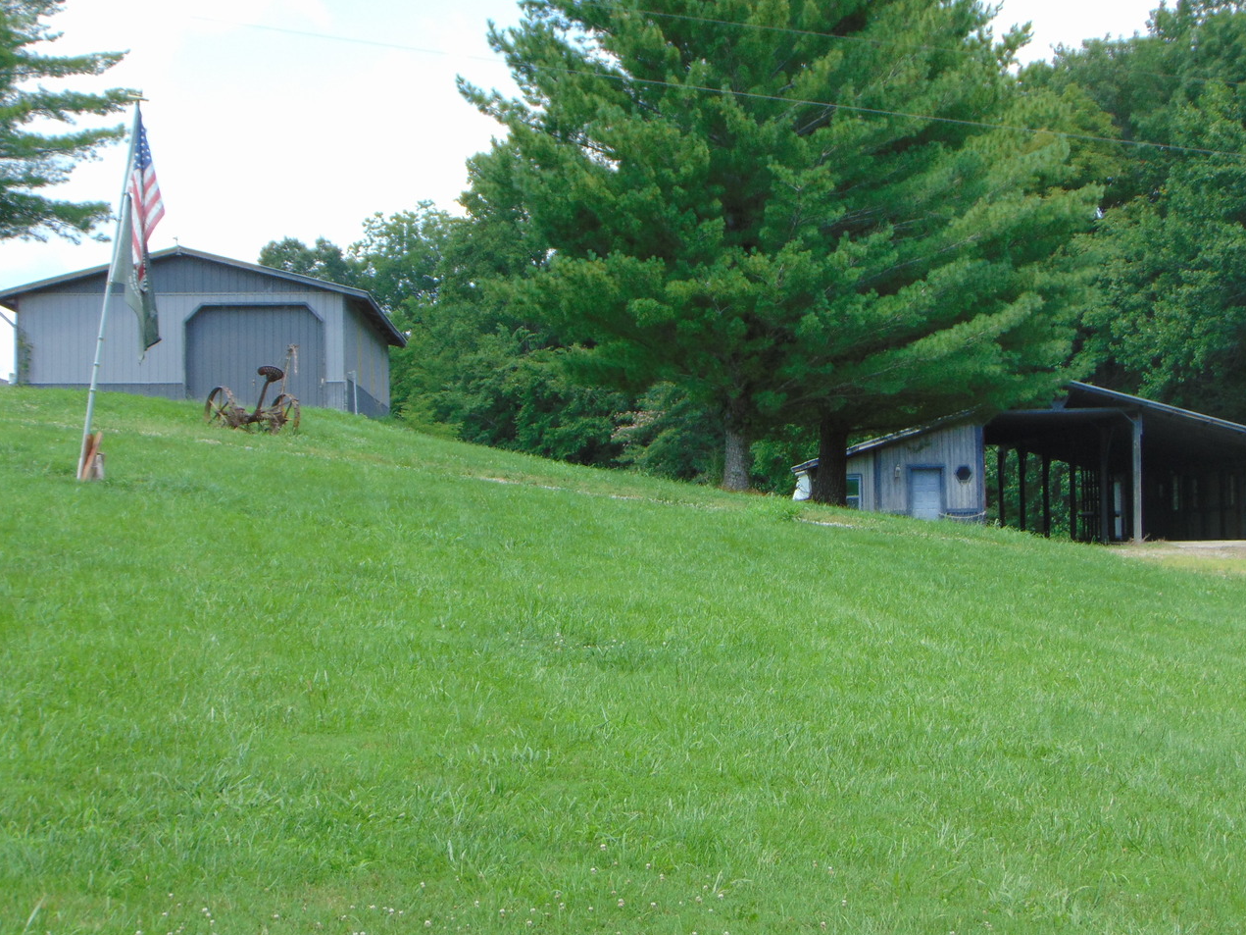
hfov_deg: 28.6
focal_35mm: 68
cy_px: 442
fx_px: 2447
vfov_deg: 21.6
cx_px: 676
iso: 80
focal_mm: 10.8
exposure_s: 1/320
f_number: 3.6
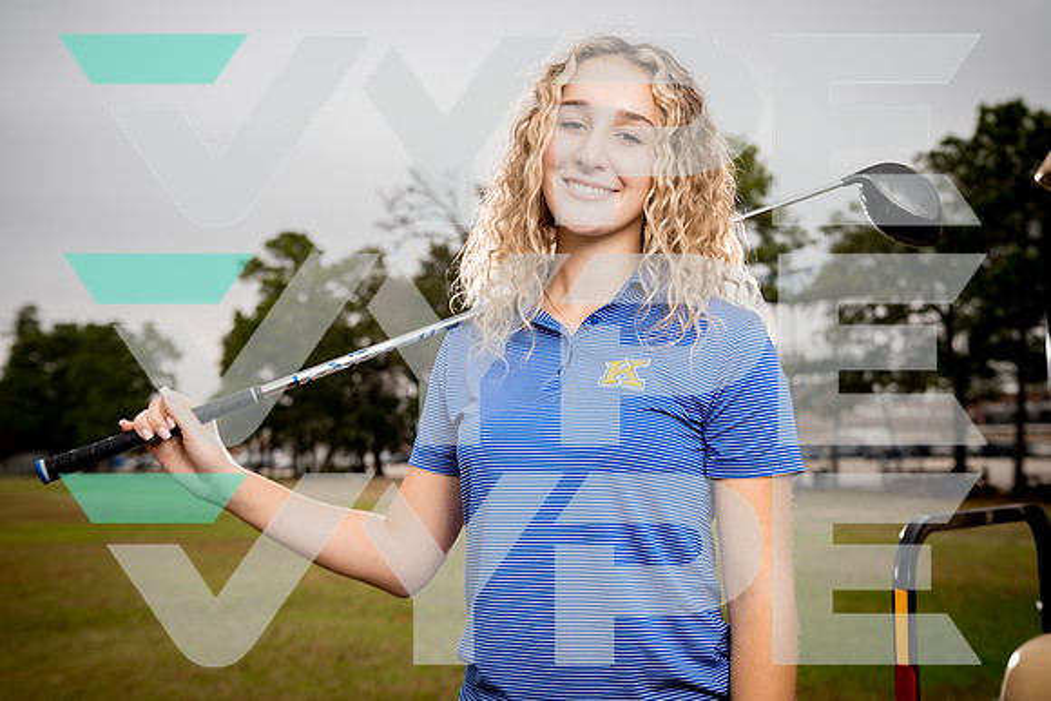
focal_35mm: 45
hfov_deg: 43.6
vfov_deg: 29.9
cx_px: 526
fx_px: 1314
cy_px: 350
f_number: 4.5
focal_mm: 45
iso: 200
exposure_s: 1/250
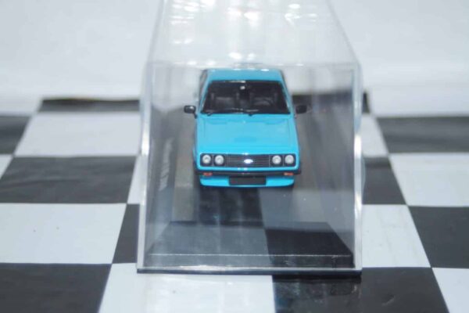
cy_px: 156
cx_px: 234
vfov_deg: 15.2
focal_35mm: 90
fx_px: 1172
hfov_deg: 22.6
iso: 320
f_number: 5.6
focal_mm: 60
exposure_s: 1/60
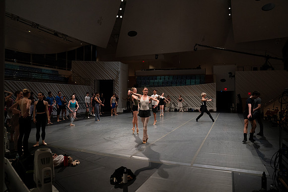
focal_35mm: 24
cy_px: 96
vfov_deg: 53.2
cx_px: 144
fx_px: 192
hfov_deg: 73.7
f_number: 4
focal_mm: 24
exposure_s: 1/400
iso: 3200
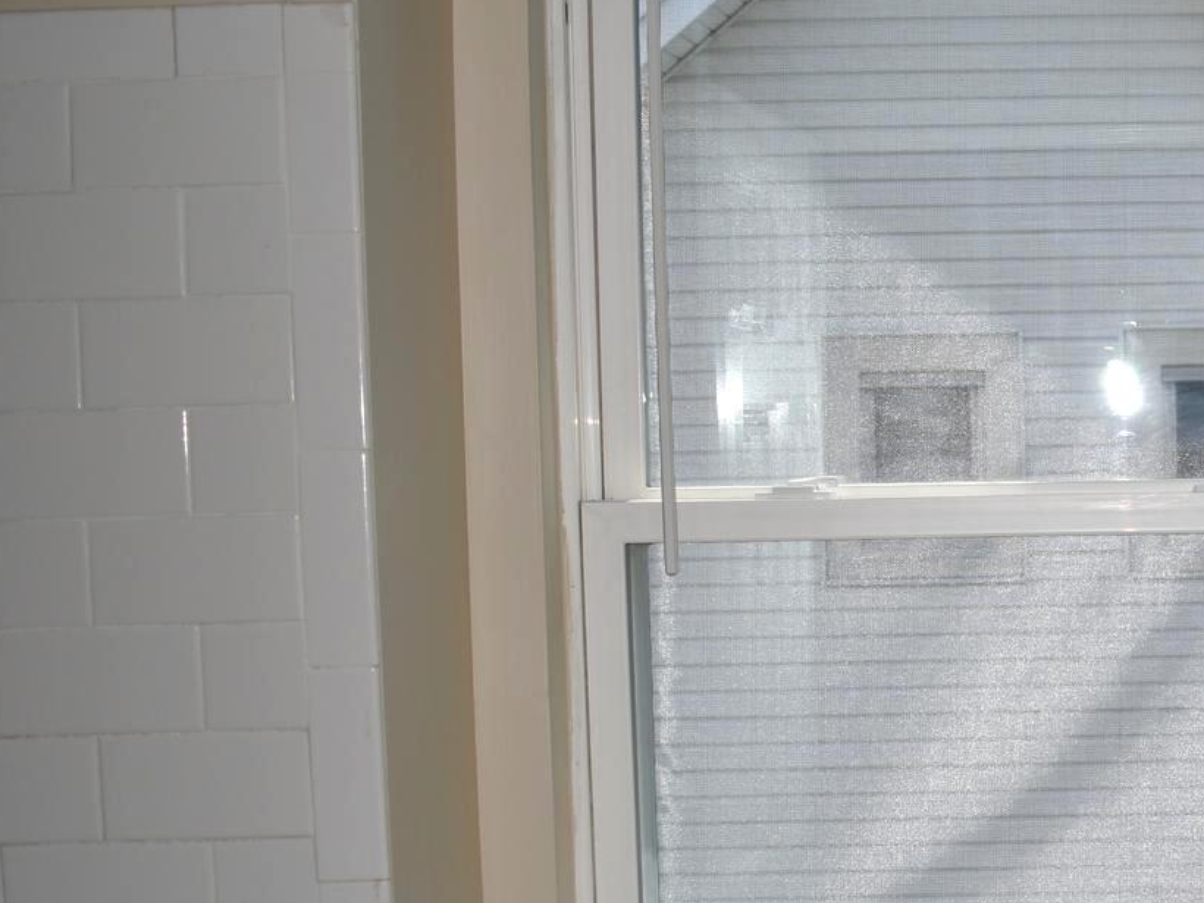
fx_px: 2504
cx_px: 1236
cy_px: 666
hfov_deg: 25.5
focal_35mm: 72
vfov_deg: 20.3
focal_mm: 20
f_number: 3.8
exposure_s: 1/200
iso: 100
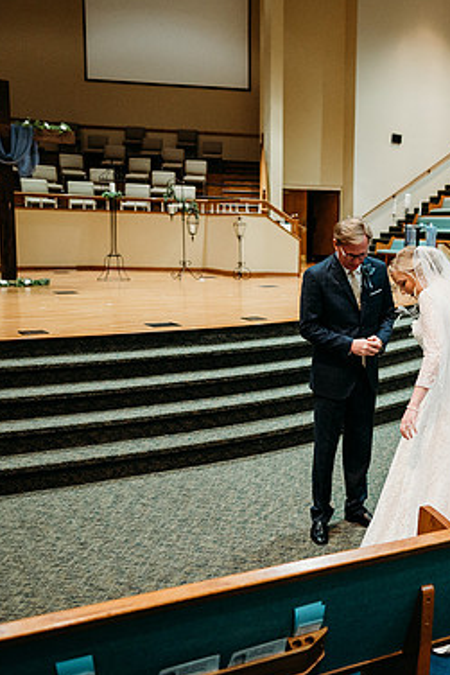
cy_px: 342
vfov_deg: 51.9
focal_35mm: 37
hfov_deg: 34.5
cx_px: 378
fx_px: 693
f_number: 1.8
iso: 2000
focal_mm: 24
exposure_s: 1/125
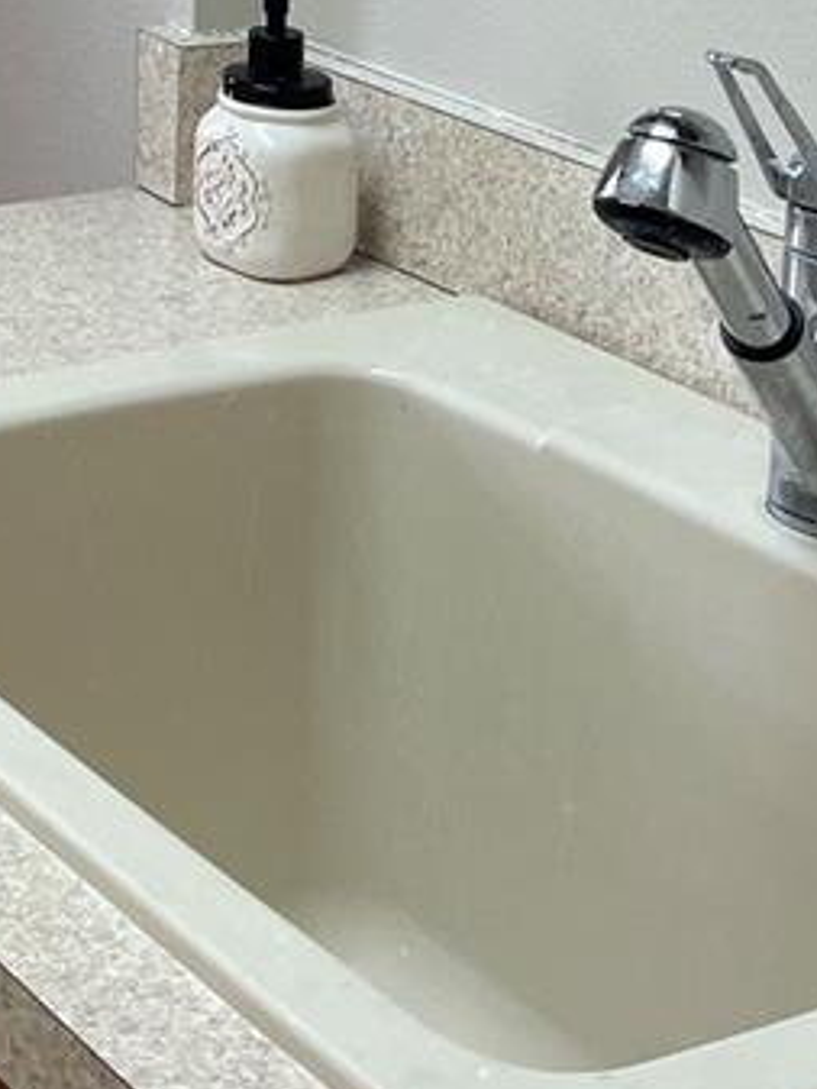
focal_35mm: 89
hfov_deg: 15.7
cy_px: -620
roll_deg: -1.3
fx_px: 2799
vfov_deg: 18.9
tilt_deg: -1.7
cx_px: -294
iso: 80
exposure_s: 1/60
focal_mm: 5.1
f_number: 1.6
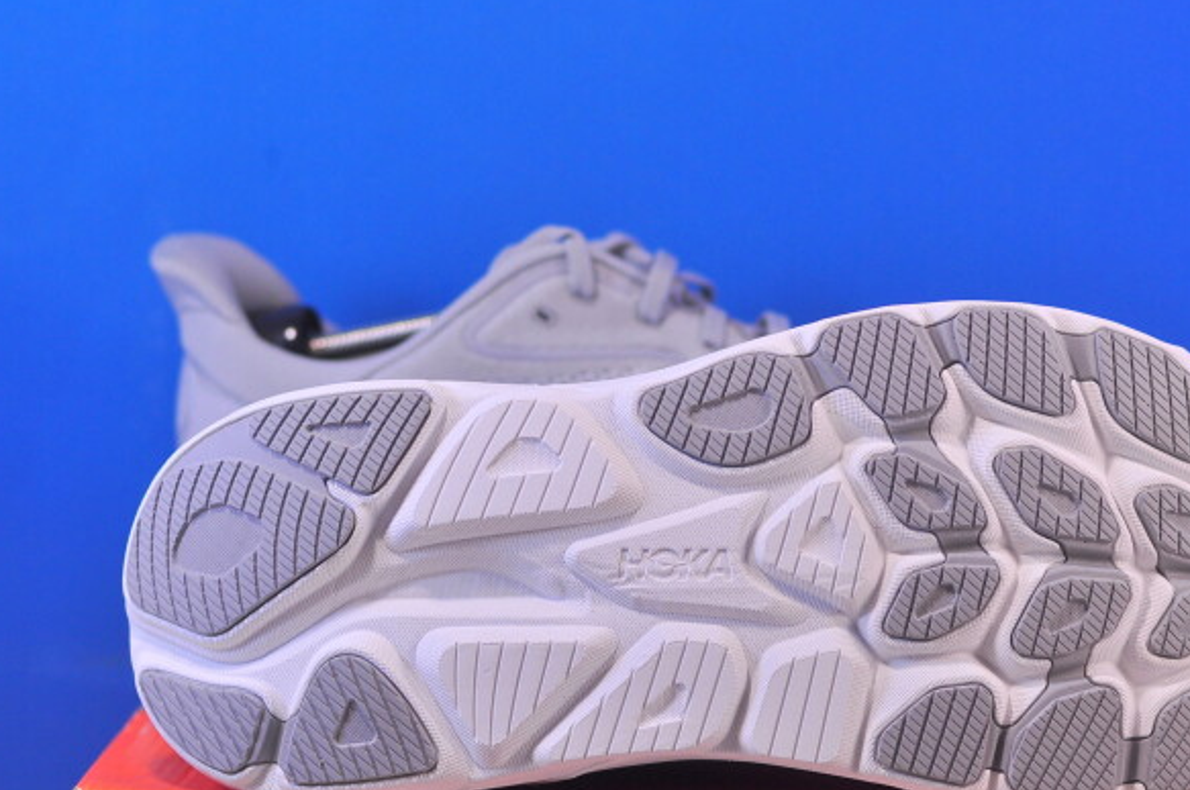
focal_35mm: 103
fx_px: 3400
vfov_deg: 13.3
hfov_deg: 19.8
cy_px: 371
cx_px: 723
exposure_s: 1/320
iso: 250
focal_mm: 50
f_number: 2.8
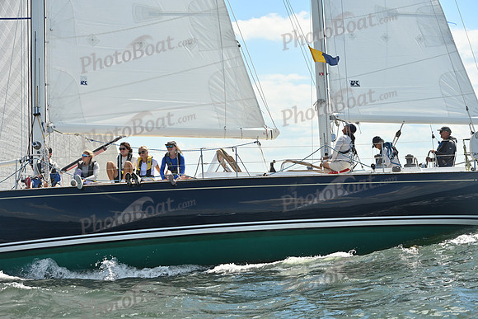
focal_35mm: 70
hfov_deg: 28.8
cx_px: 239
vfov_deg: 19.5
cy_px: 160
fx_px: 930
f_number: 8
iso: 250
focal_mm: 70
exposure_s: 1/1250
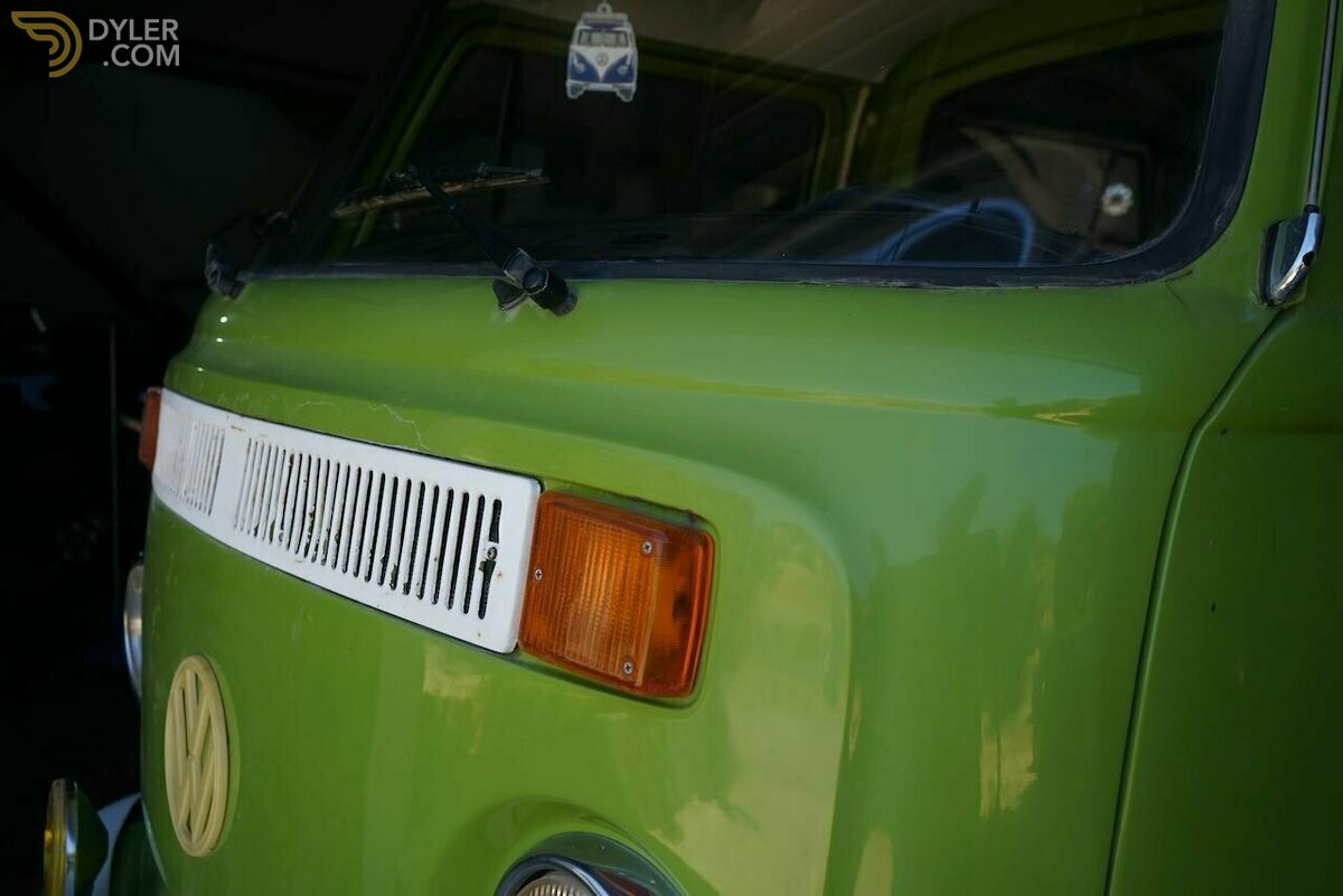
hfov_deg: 55.8
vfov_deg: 38.9
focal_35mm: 34
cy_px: 448
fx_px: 1269
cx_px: 672
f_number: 5
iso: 400
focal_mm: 34
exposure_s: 1/500
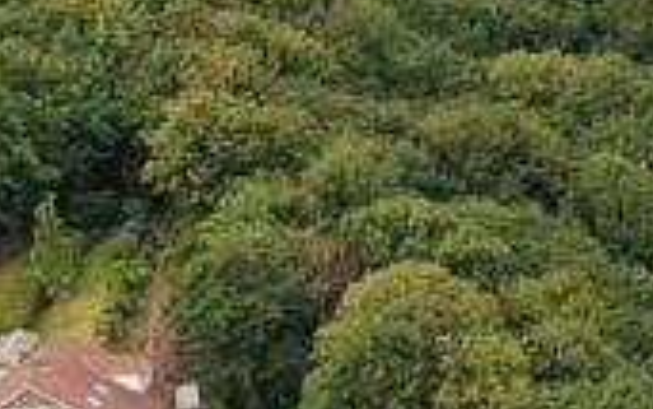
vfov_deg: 7.7
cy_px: 384
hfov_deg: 11.2
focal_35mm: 171
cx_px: 1249
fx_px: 3044
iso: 400
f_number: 3.2
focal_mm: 10.26
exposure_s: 1/40
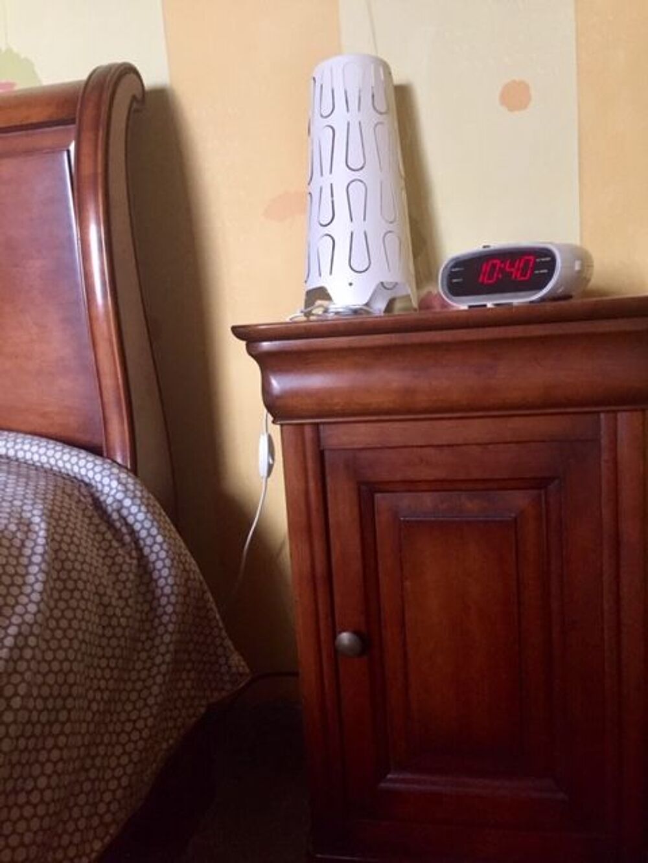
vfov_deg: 61.7
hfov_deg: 48.2
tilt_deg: -7.8
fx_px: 724
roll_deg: +5.7
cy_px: 432
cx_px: 324
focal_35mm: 29
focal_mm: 4.15
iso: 320
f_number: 2.2
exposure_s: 1/17
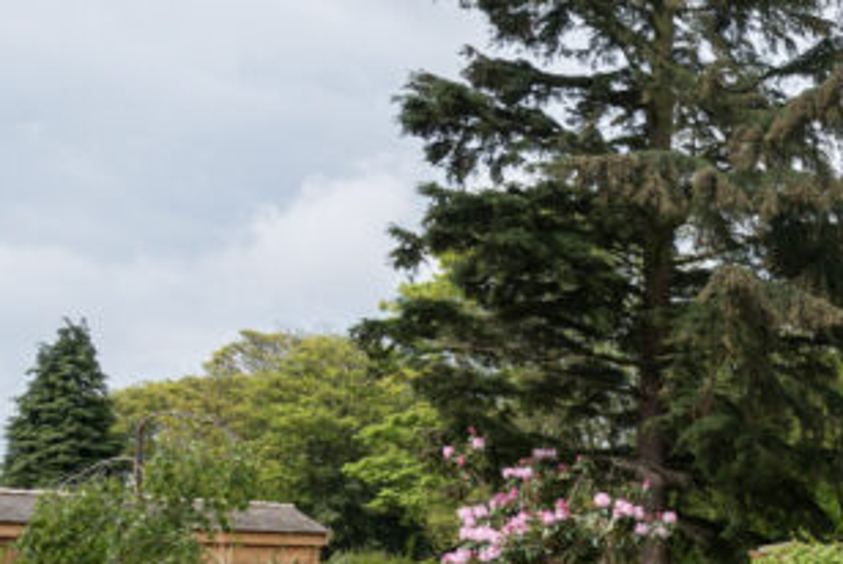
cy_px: 556
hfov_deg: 25.8
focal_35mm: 54
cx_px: 1308
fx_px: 1266
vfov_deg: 24.1
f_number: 9
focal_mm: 16
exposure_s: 1/125
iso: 100
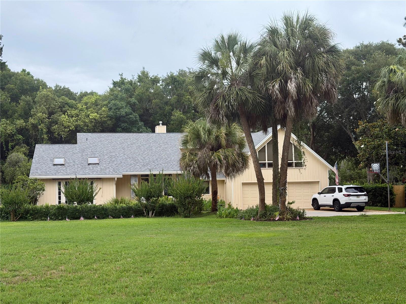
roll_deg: +1.7
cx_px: 203
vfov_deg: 30.3
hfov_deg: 39.7
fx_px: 563
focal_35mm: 48
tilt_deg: +4.3
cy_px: 152
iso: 64
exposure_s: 1/2273
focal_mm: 6.76
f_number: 1.78
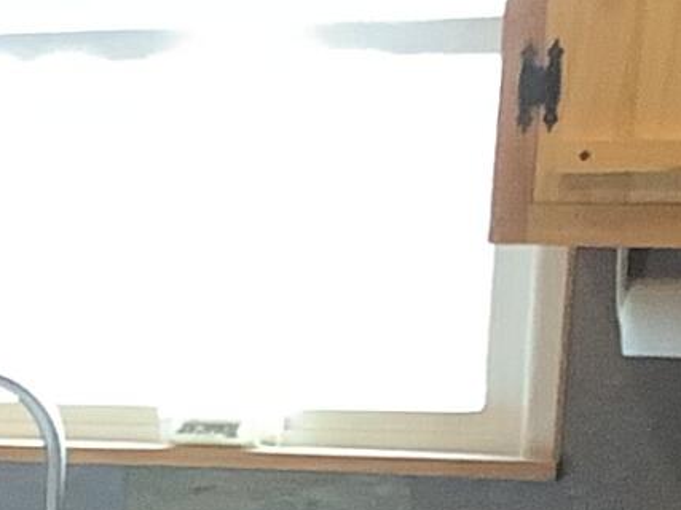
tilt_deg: -9.2
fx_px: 4288
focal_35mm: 218
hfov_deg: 8.0
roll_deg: +1.1
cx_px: -1222
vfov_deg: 6.6
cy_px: 974
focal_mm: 3.3
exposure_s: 1/50
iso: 200
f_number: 2.4
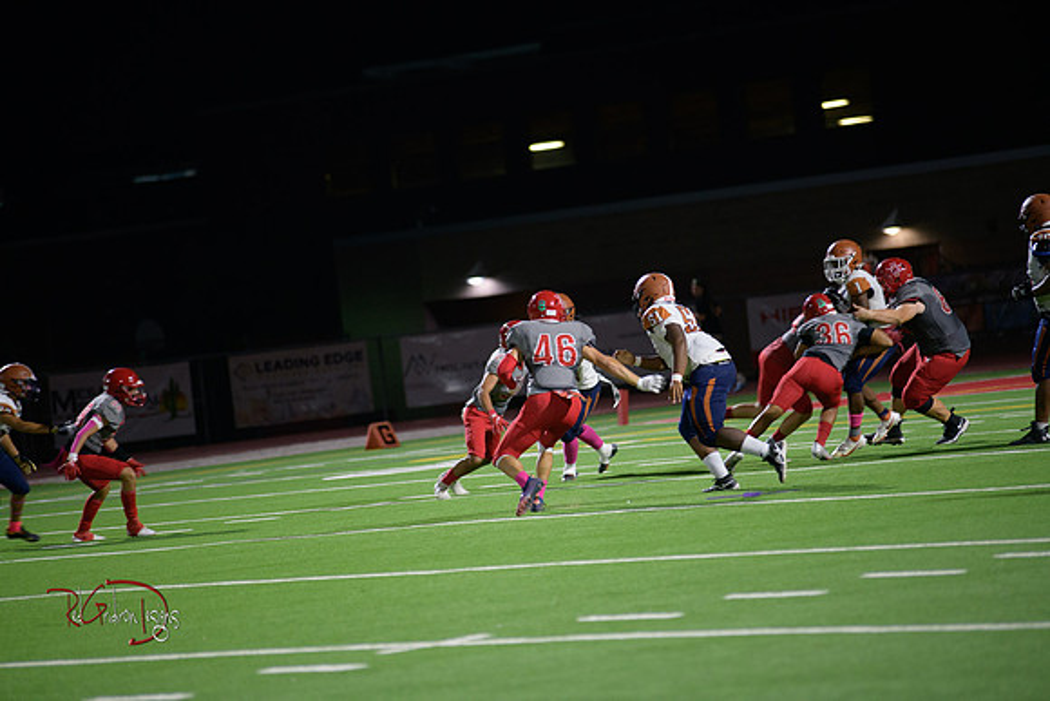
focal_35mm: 200
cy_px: 350
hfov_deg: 10.3
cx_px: 525
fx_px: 5834
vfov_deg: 6.9
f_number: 2.8
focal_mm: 200
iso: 1600
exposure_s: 1/250
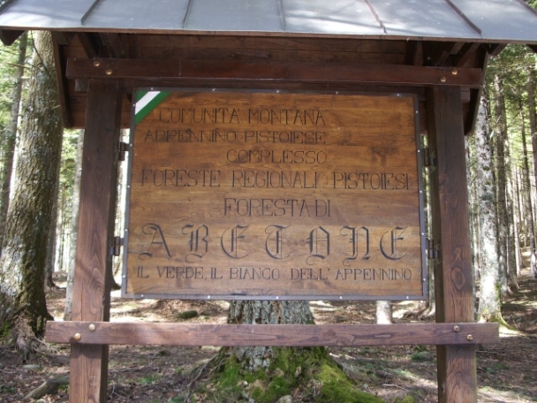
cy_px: 202
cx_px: 268
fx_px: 636
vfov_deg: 35.1
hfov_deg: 45.8
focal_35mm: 41
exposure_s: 1/50
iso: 100
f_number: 2.8
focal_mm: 6.8
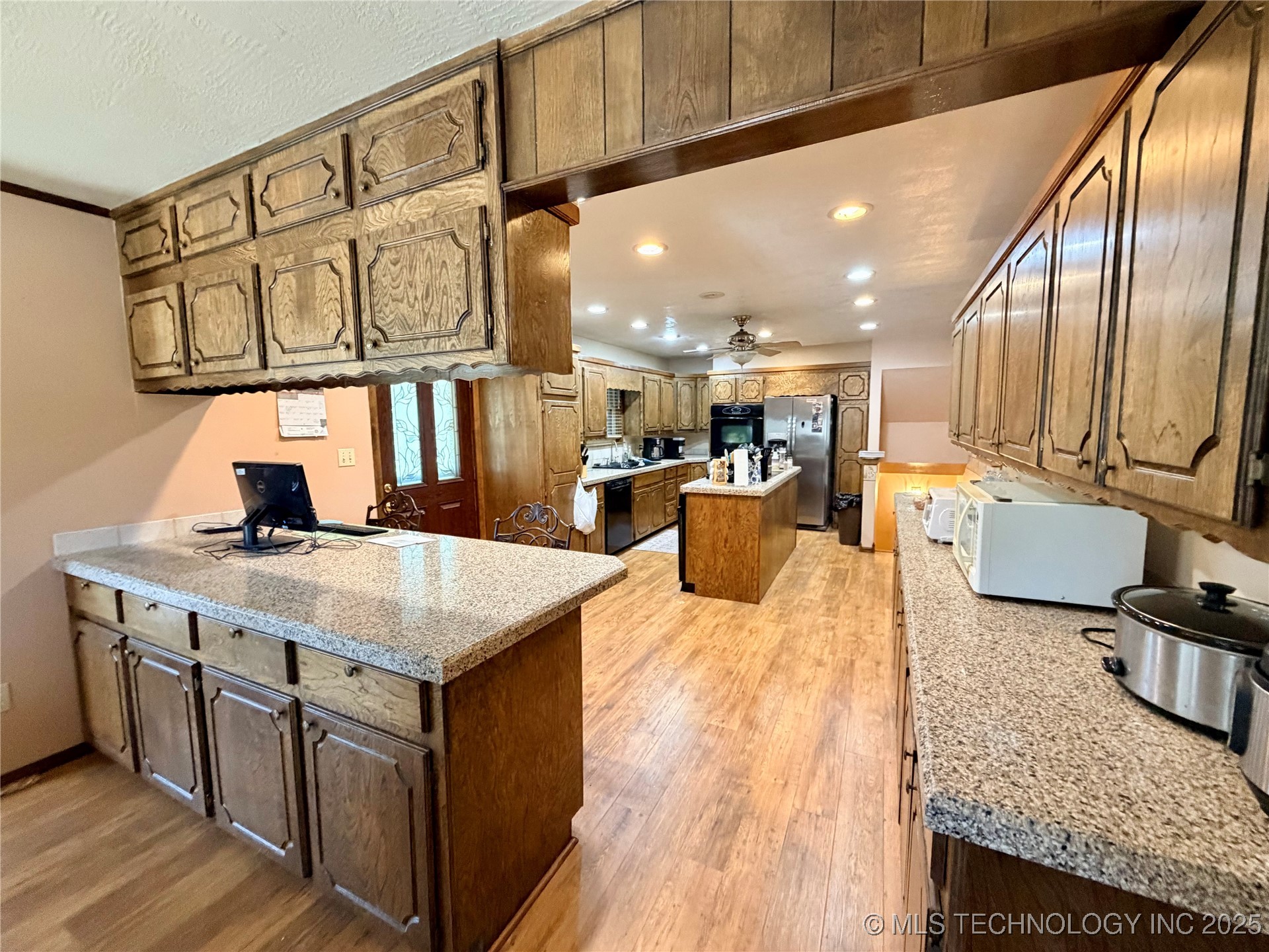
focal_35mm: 14
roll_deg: +1.3
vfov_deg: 85.7
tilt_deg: -6.6
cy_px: 476
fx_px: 513
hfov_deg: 102.1
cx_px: 634
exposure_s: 1/60
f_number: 2.2
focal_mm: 2.22
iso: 500
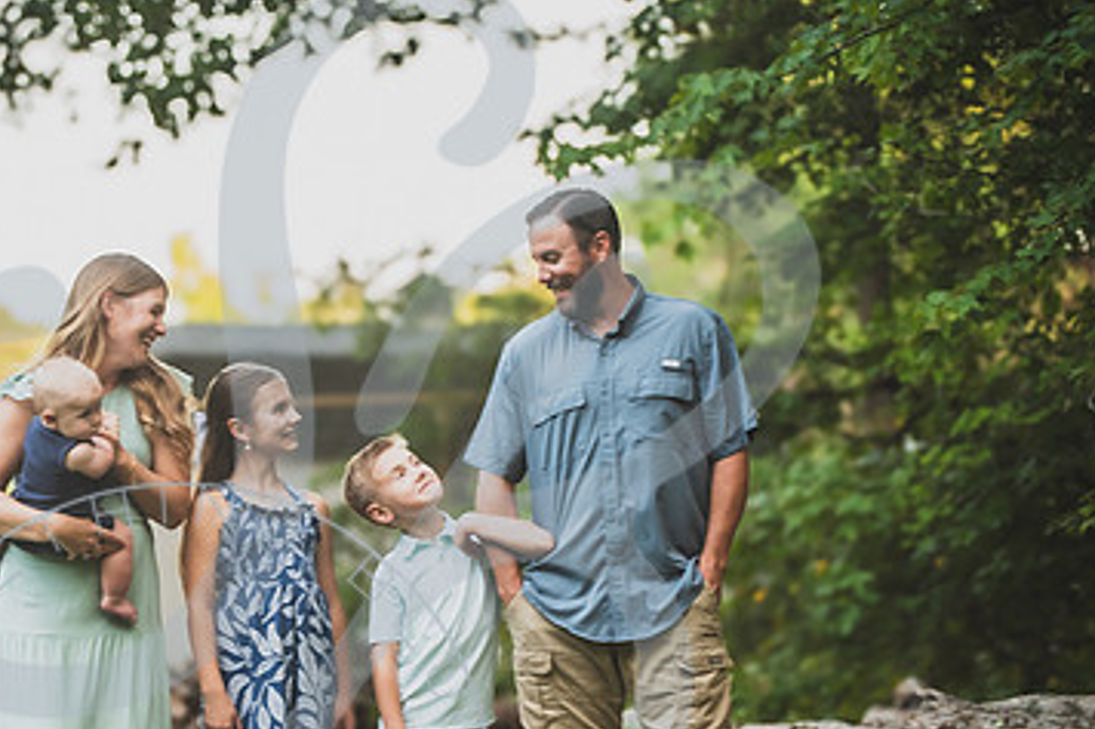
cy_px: 540
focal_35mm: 196
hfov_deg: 10.5
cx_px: 332
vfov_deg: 7.0
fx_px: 5959
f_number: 2.8
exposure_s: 1/250
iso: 500
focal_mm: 120
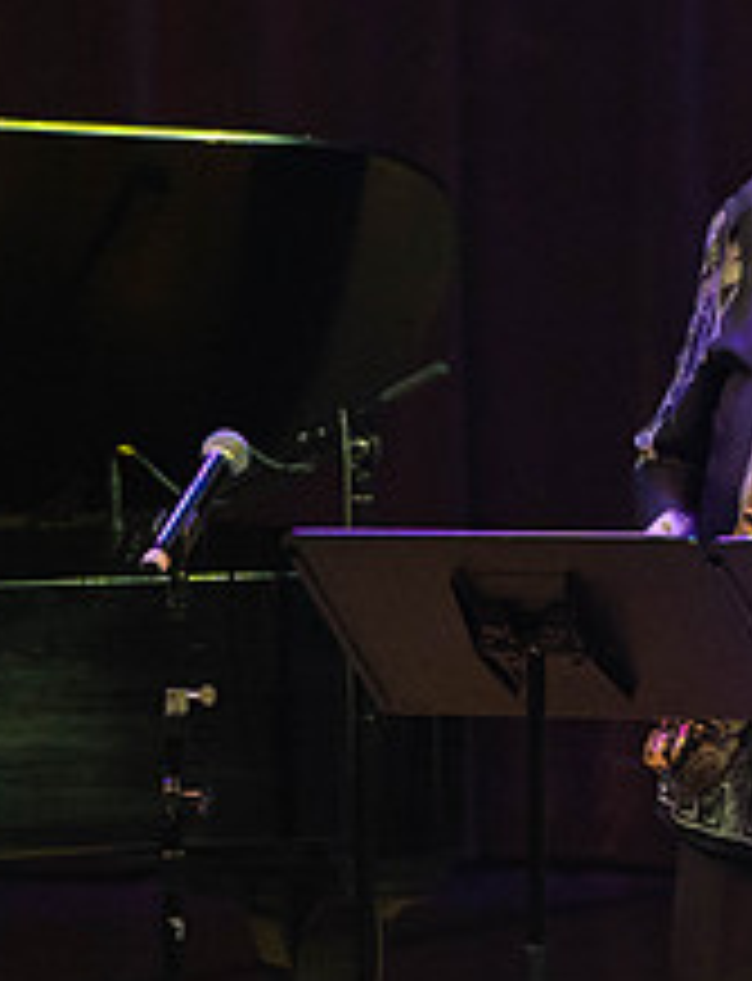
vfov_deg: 1.9
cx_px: -491
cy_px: 679
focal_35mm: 1017
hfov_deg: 1.5
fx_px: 29064
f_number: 5.6
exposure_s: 1/200
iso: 3200
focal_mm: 259
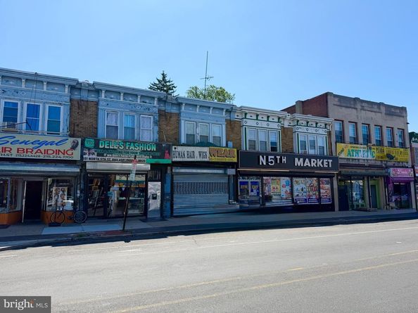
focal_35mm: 24
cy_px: 156
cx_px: 209
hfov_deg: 71.6
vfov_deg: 56.8
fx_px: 290
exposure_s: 1/4673
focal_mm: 6.76
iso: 80
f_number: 1.78
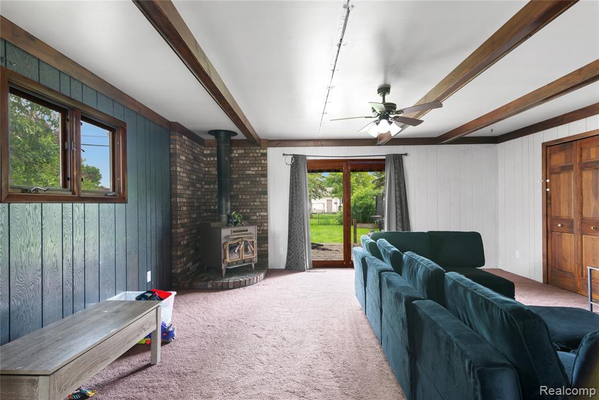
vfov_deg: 70.5
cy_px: 200
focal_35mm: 17
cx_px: 300
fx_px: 283
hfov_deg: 93.3
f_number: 9
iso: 400
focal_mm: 17
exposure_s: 1/4
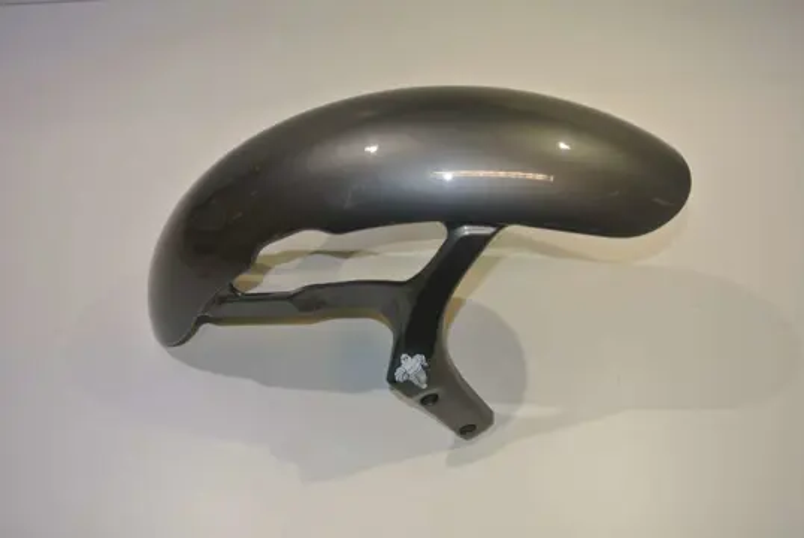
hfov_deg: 60.2
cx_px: 402
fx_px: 693
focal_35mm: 31
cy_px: 269
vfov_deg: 42.4
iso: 200
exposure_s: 1/60
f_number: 3.8
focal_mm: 11.8
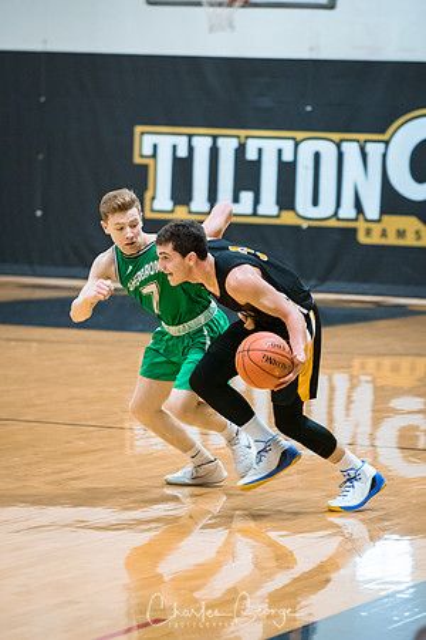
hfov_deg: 7.3
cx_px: 213
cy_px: 320
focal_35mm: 188
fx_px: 3328
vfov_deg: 11.0
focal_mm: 125
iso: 3200
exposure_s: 1/400
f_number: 2.8
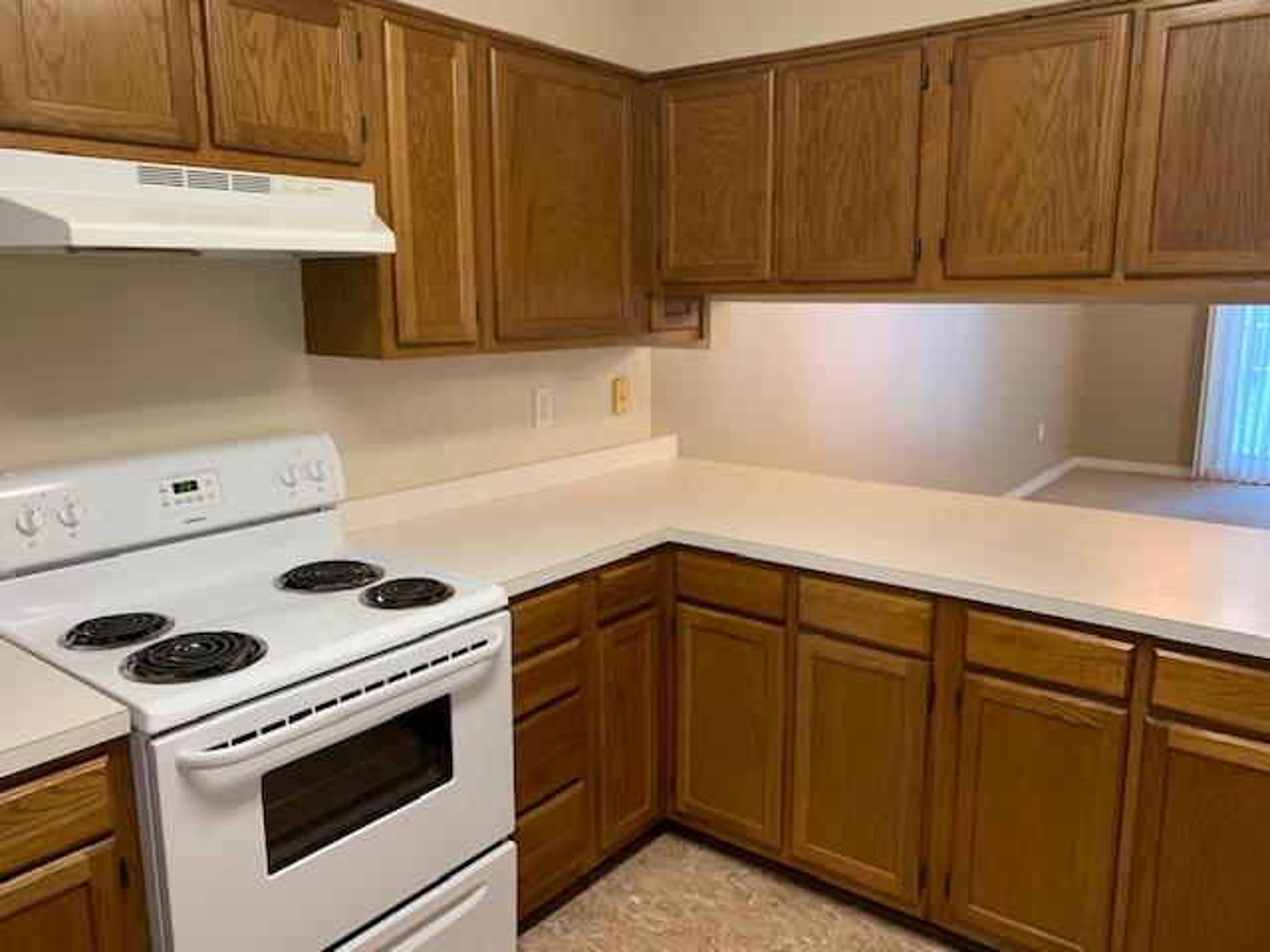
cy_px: 476
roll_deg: -0.8
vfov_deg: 53.1
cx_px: 635
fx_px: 954
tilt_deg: -10.3
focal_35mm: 26
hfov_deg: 67.3
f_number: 1.8
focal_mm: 4.25
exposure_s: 1/60
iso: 160
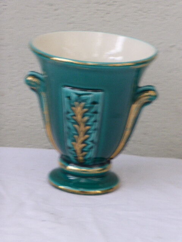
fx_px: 1192
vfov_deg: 11.6
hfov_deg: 8.7
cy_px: 121
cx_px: 91
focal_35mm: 170
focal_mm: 27.6
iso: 400
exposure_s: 1/10
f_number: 5.4
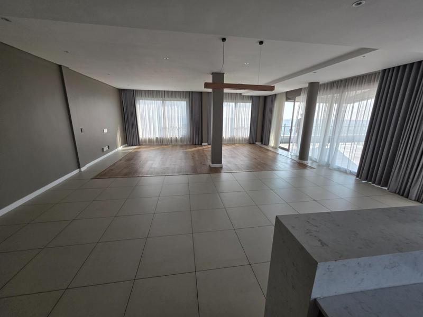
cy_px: 158
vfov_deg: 89.9
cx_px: 212
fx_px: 159
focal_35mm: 13
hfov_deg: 106.2
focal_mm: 2.2
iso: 40
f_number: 1.9
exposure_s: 1/344
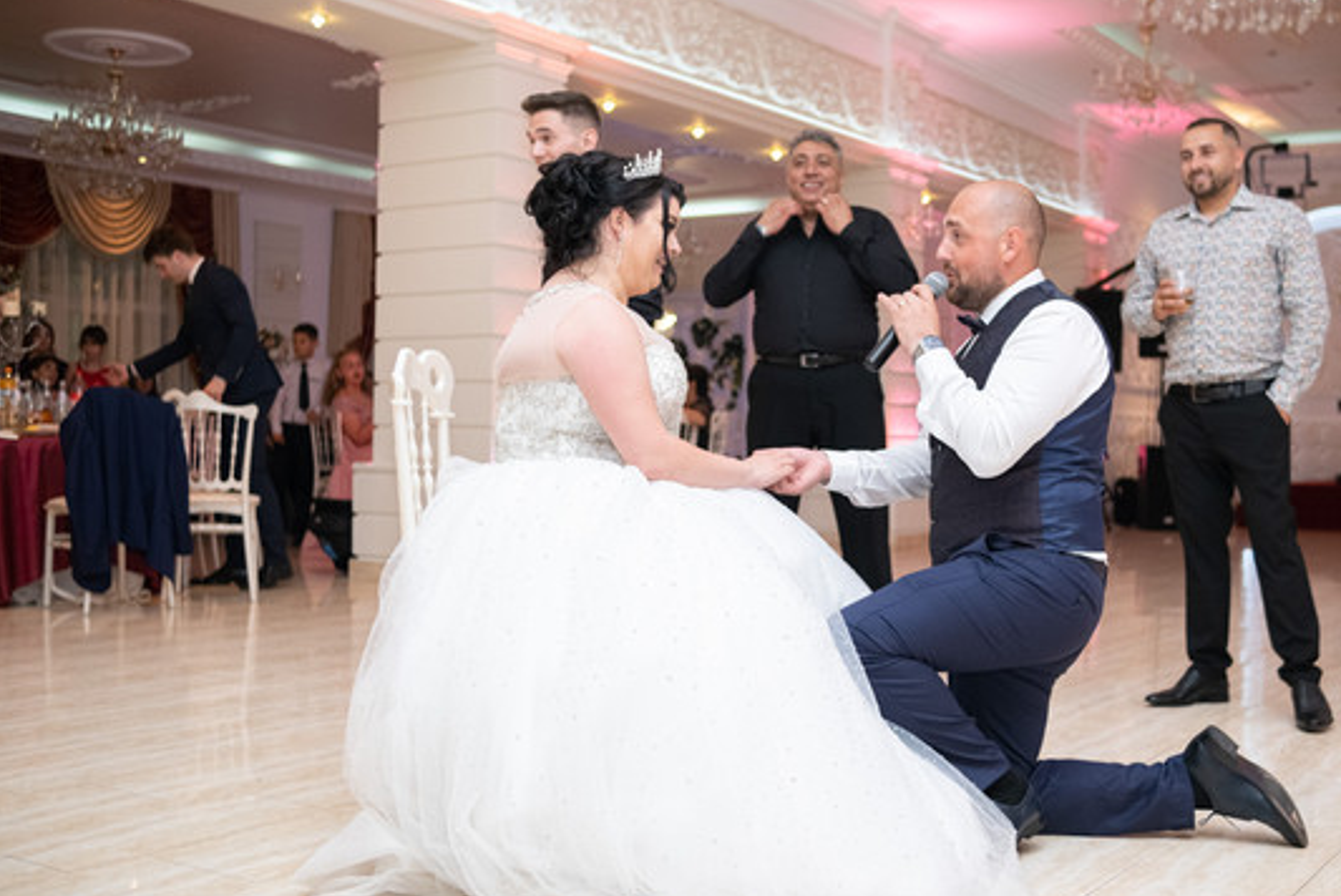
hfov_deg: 46.3
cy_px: 459
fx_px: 1565
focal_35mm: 42
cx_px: 757
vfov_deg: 31.9
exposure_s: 1/125
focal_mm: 23
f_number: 2
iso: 1000
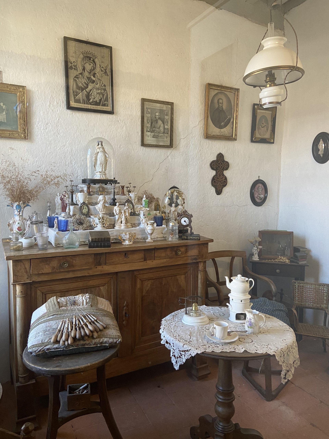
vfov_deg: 67.3
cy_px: 220
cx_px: 164
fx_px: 329
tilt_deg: -6.1
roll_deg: -0.3
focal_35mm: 26
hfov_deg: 53.1
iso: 125
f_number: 1.8
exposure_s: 1/50
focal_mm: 4.25
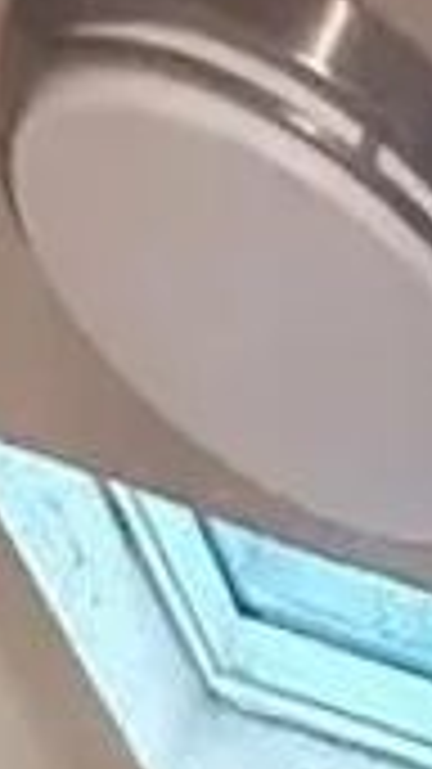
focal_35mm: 122
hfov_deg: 8.8
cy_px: 2494
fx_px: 2488
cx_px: 1107
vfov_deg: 10.3
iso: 1250
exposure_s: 1/60
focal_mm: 2.22
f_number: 2.2
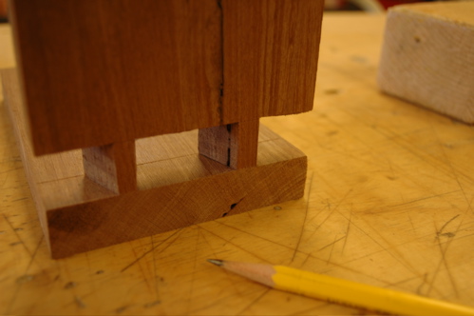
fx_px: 572
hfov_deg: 45.0
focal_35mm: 44
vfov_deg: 30.8
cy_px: 158
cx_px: 237
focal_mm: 29
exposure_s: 1/20
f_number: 5
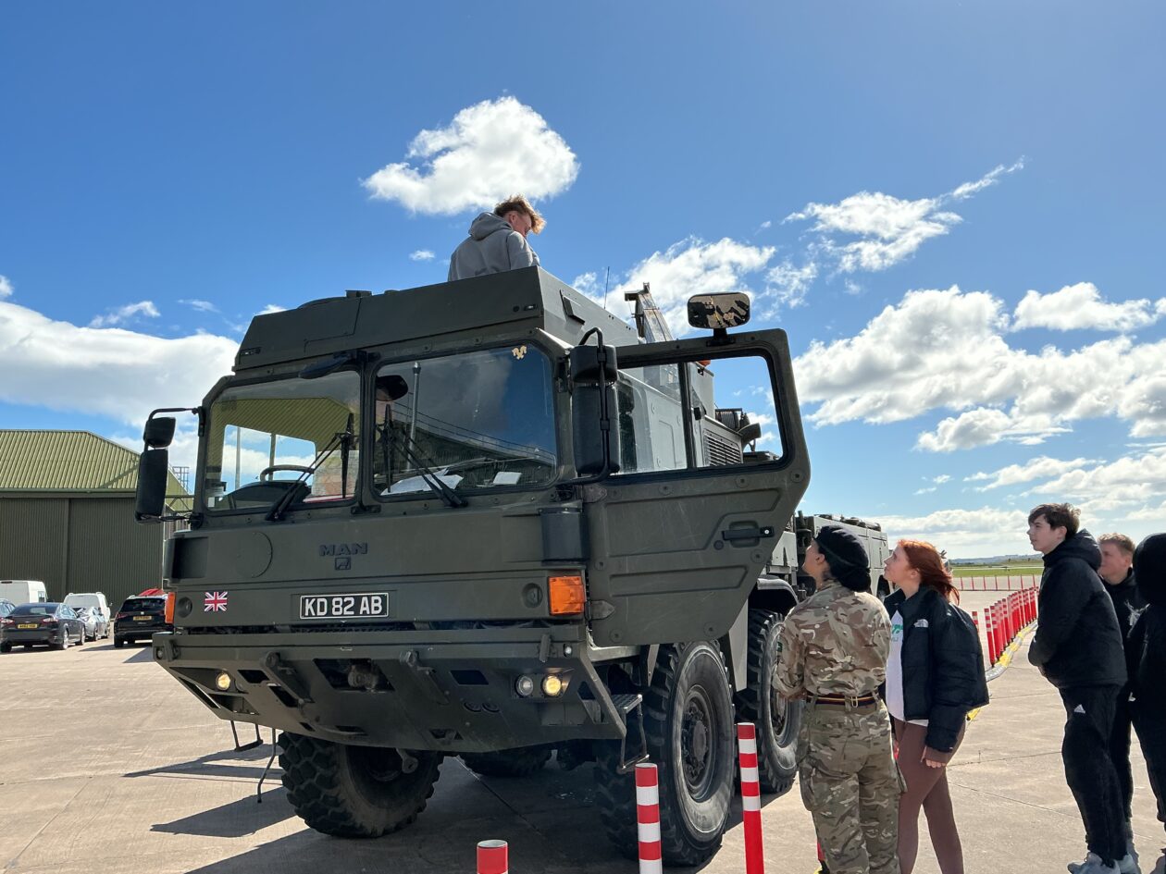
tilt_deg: +8.4
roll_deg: +1.4
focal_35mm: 29
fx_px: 977
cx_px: 583
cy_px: 437
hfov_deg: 61.7
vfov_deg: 48.2
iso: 25
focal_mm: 3
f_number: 1.8
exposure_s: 1/3534
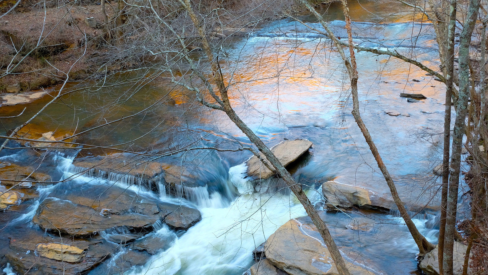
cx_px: 246
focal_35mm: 37
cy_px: 163
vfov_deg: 31.9
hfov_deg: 54.0
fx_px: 479
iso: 800
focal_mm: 23.3
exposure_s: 1/5
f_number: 22
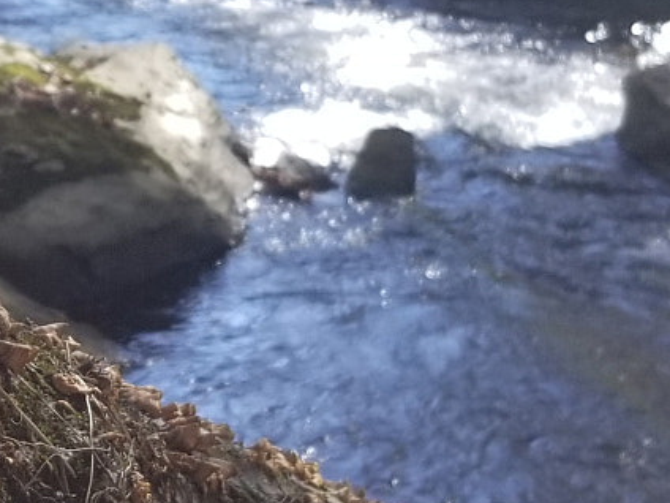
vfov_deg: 15.0
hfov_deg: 19.9
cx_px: 190
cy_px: 104
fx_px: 1897
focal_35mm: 98
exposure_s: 1/518
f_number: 1.7
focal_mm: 4.25
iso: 50
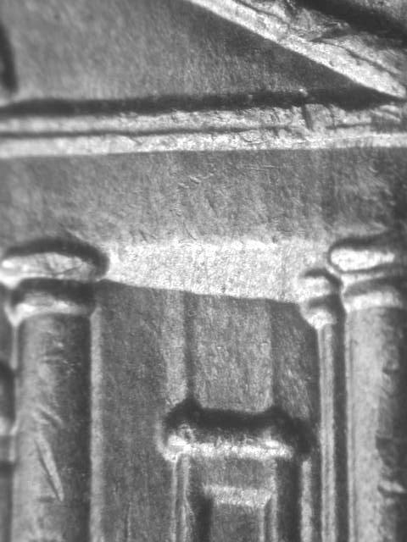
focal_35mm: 154
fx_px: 2414
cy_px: 271
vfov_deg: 12.8
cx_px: 204
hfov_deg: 9.6
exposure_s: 1/9
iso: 100
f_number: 5.1
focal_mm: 32
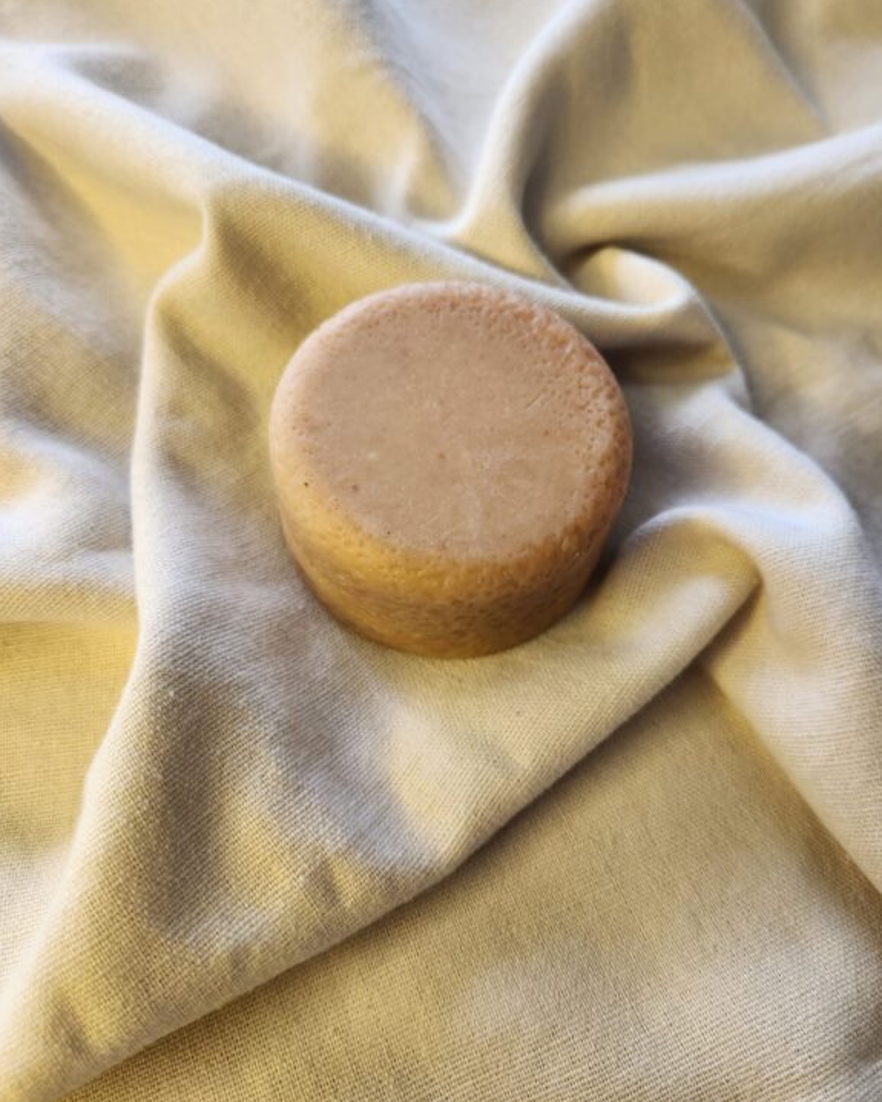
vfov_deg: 68.1
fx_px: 815
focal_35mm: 25
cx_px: 446
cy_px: 559
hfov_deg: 56.8
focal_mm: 5.4
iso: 160
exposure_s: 1/100
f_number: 1.8
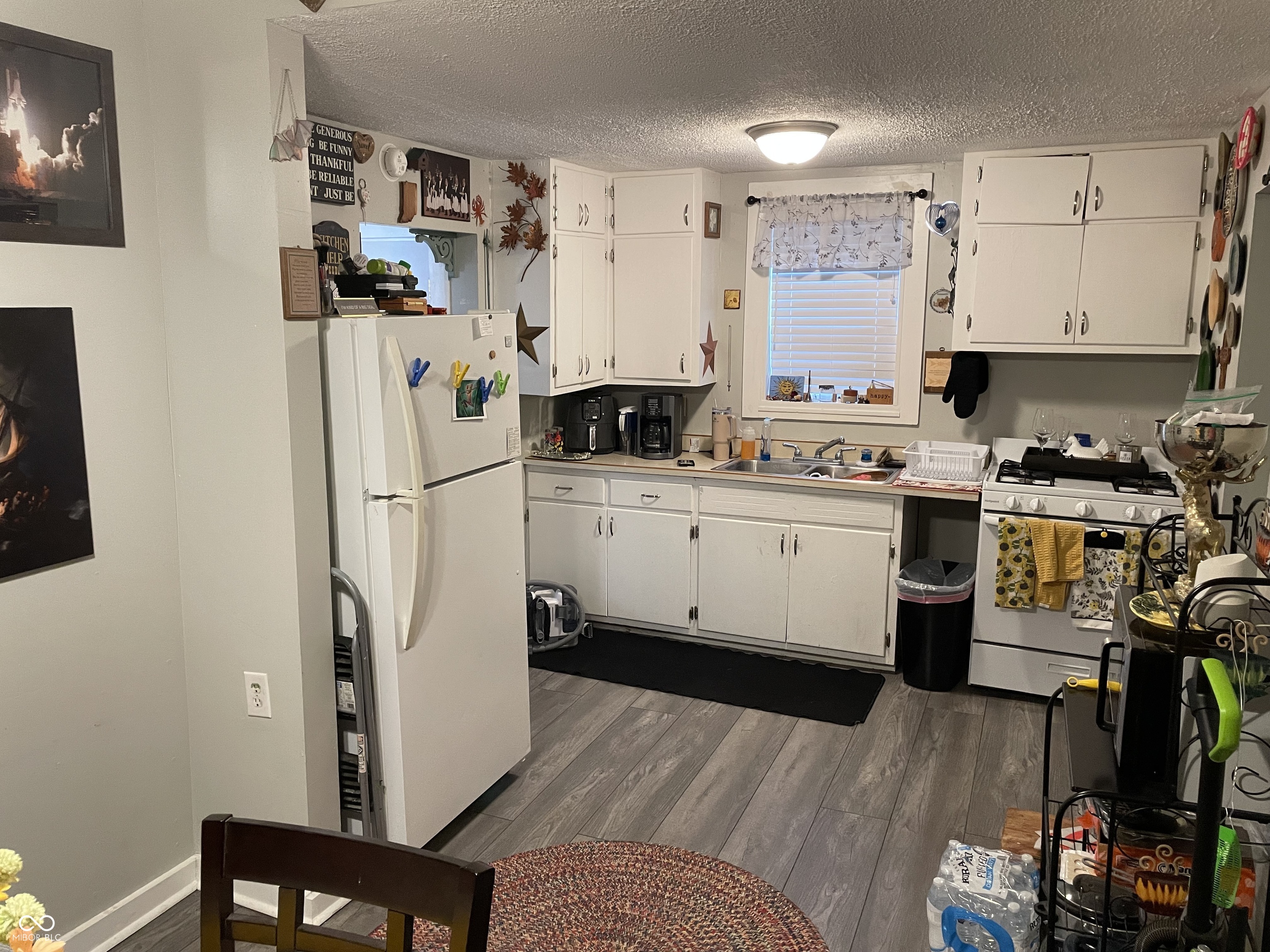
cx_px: 635
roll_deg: +0.8
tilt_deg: -9.8
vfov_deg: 53.1
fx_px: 954
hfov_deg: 67.3
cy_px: 476
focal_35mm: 26
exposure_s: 1/60
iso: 250
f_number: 1.6
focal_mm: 4.2
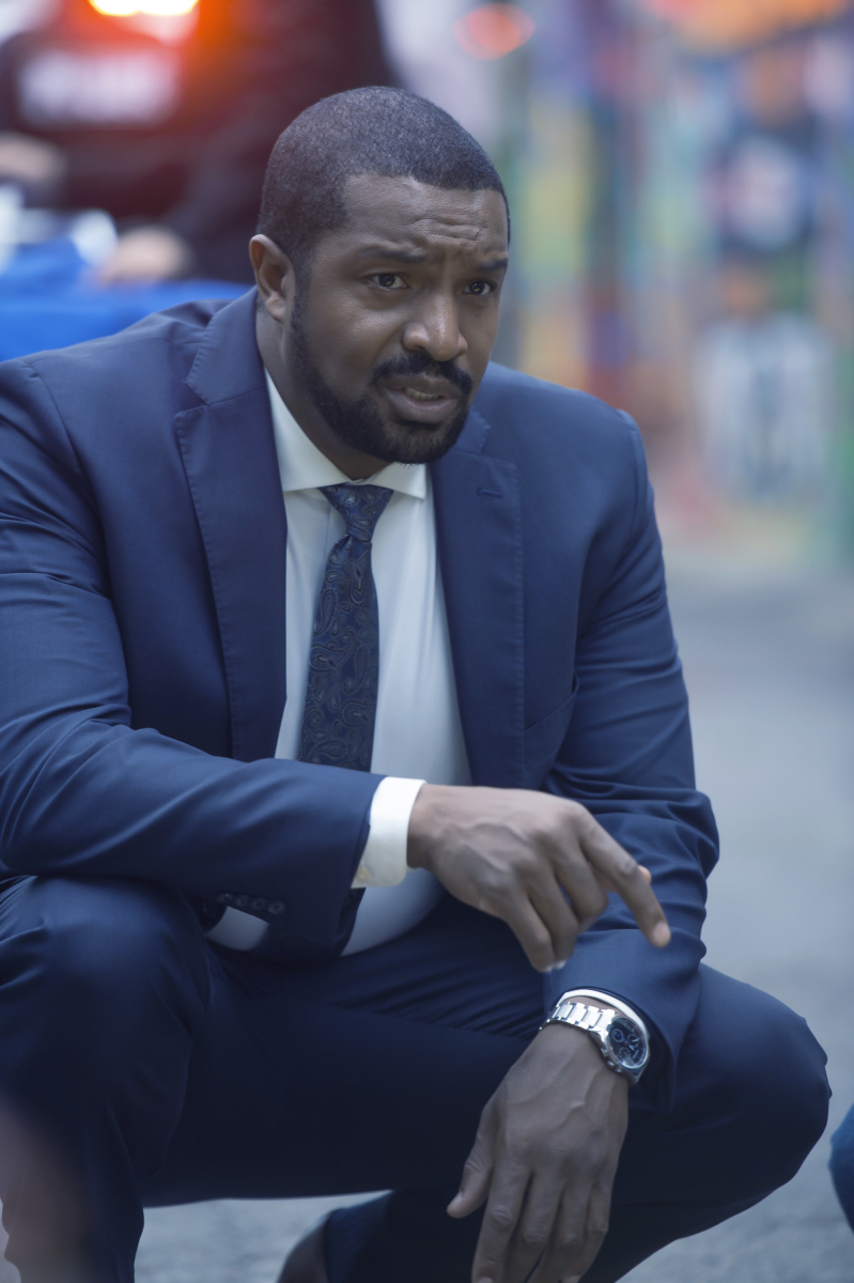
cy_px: 642
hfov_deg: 7.4
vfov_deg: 11.1
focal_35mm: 185
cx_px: 427
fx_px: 6588
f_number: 2.8
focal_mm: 185
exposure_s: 1/200
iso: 640
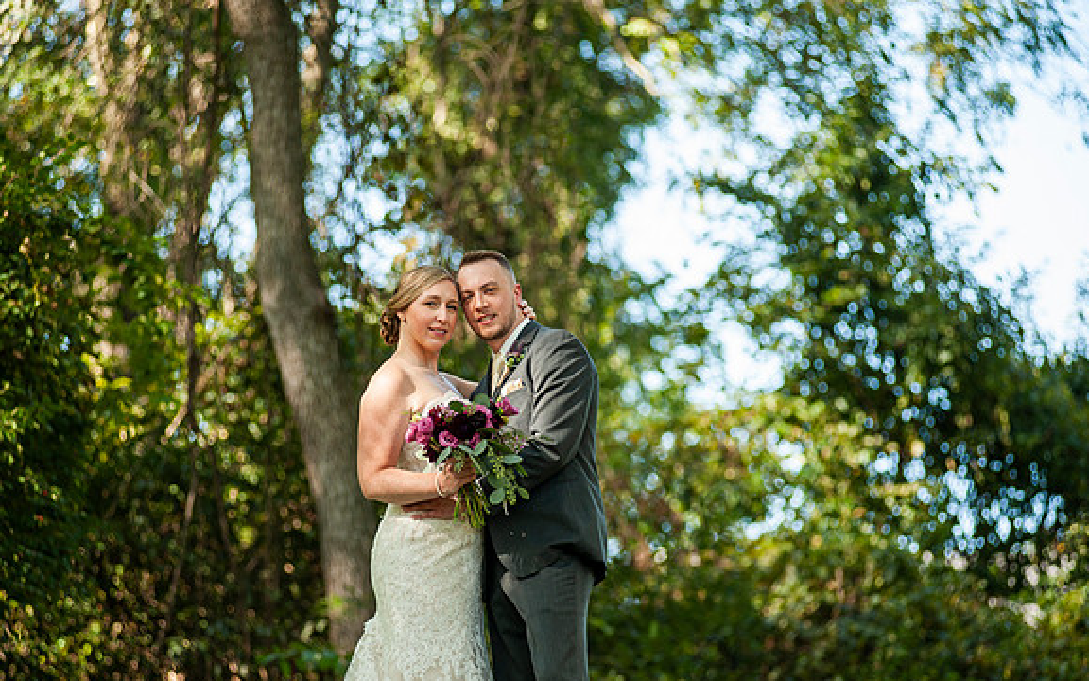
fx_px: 4719
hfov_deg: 13.2
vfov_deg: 8.2
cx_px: 546
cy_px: 361
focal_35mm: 159
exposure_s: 1/320
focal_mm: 155
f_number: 3.2
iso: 160
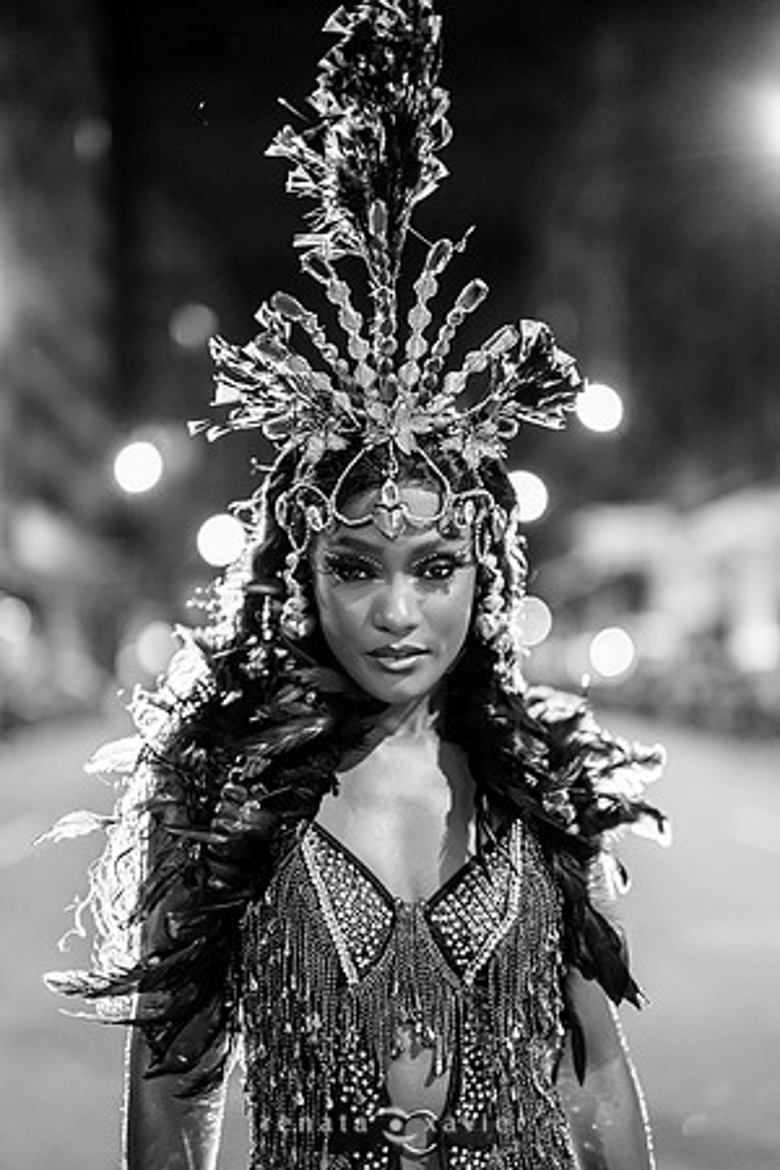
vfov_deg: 39.6
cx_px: 390
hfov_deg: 27.0
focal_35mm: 50
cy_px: 585
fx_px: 1625
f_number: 1.2
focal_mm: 50
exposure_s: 1/320
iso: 2000
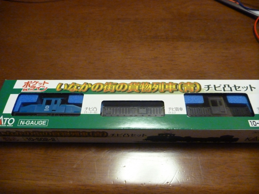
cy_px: 97
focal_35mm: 28
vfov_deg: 49.7
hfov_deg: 63.4
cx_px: 130
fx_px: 209
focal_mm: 4.9
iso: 800
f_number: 3.3
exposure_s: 1/30
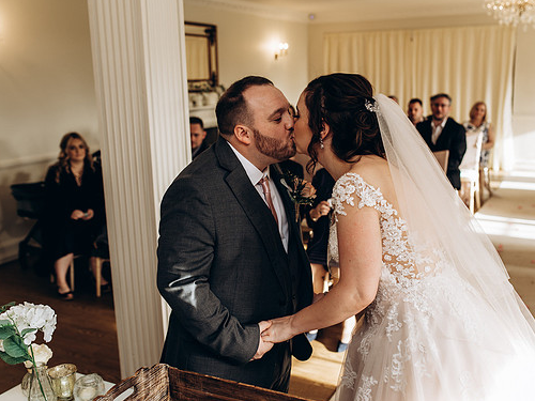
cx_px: 290
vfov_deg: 36.8
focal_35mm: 39
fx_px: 603
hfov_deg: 47.8
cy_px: 201
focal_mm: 35
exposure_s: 1/100
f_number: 3.5
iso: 125
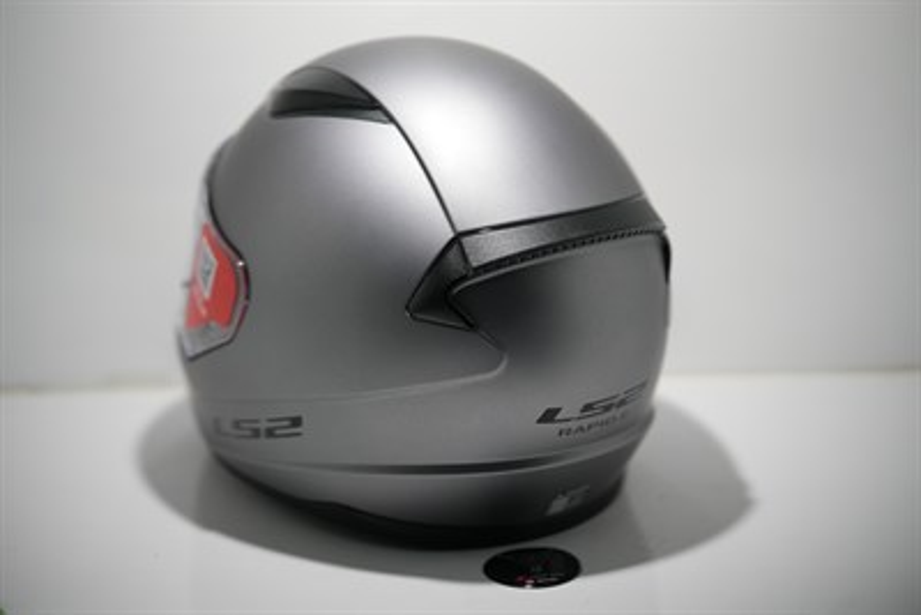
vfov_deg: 16.1
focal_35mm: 85
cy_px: 308
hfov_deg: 23.9
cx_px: 460
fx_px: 2175
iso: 640
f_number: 1.4
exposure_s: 1/8000
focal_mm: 85
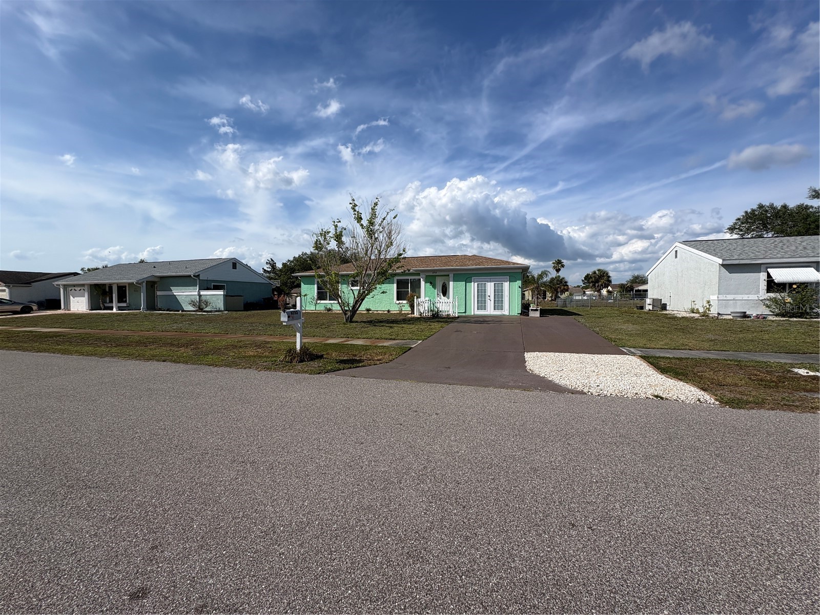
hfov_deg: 102.1
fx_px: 332
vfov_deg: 85.7
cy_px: 308
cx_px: 410
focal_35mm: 14
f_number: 2.2
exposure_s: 1/3106
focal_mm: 2.22
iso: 50
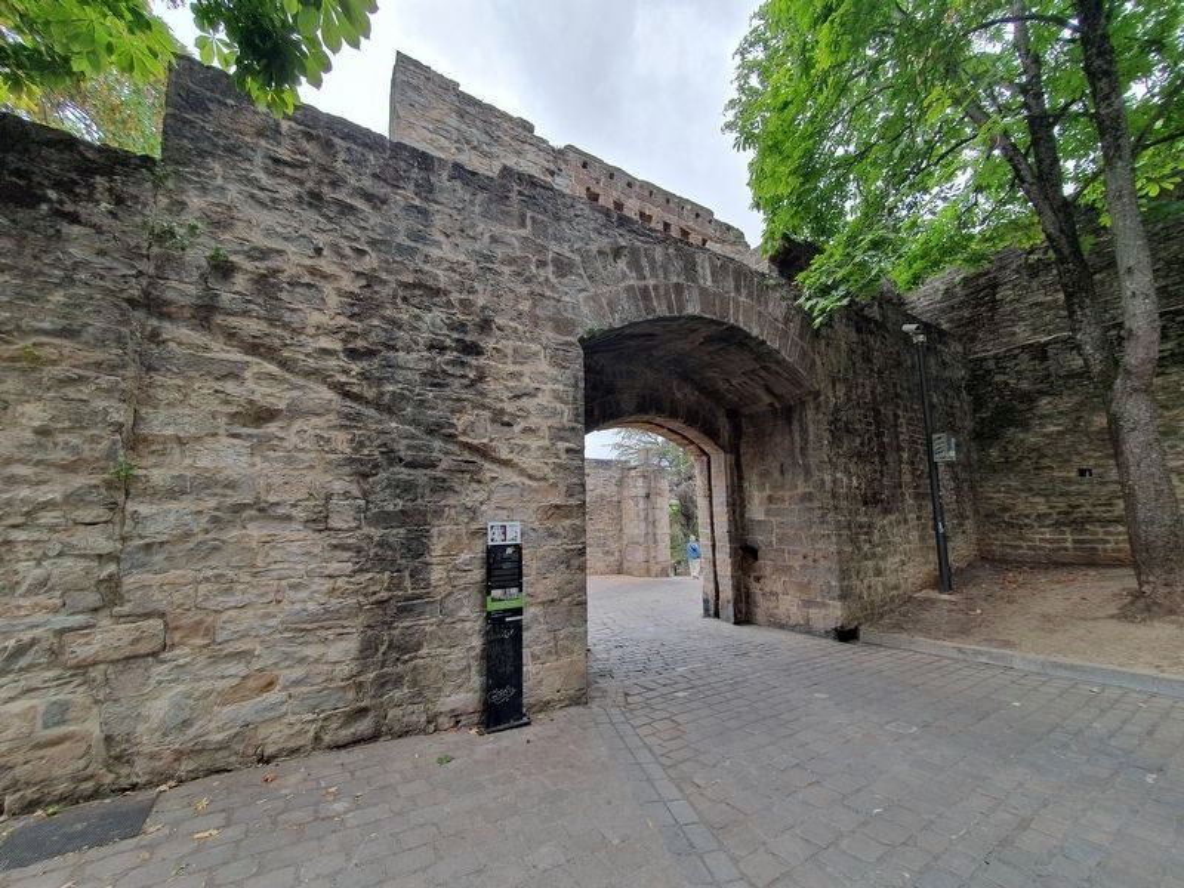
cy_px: 444
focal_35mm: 13
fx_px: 445
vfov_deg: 89.9
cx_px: 592
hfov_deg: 106.2
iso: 50
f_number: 2.2
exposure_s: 1/145
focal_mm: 1.8
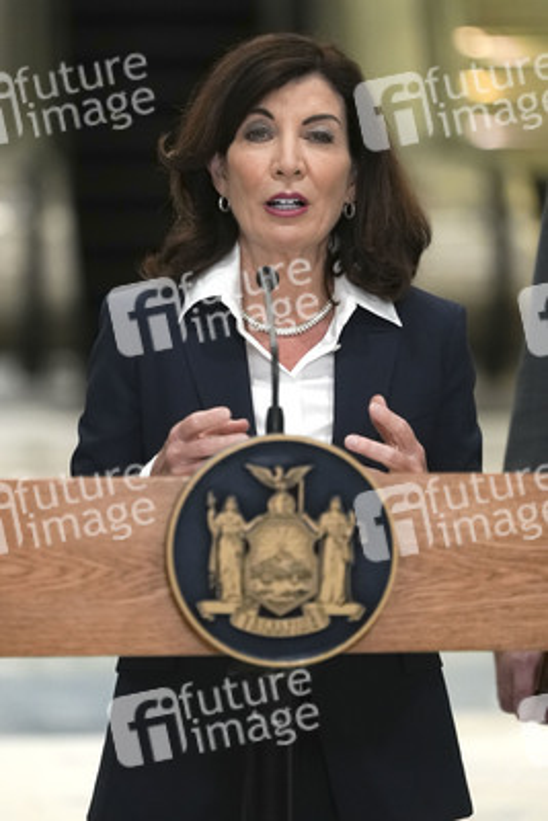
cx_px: 274
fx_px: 7528
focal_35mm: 330
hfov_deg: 4.2
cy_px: 410
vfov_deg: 6.2
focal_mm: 330
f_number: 5.6
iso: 6400
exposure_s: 1/400
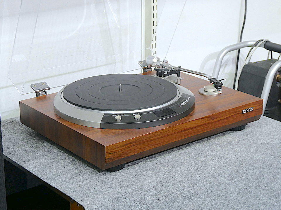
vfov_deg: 18.7
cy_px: 105
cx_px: 140
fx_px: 641
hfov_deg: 24.7
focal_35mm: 79
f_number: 4.7
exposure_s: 1/6
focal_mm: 14.1
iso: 200
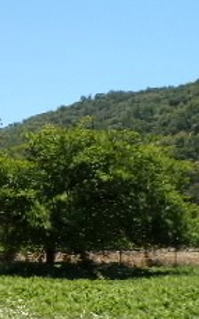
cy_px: 249
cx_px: -223
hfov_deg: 14.5
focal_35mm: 71
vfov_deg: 28.4
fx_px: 616
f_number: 4.4
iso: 100
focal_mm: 4.3
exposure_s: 1/400
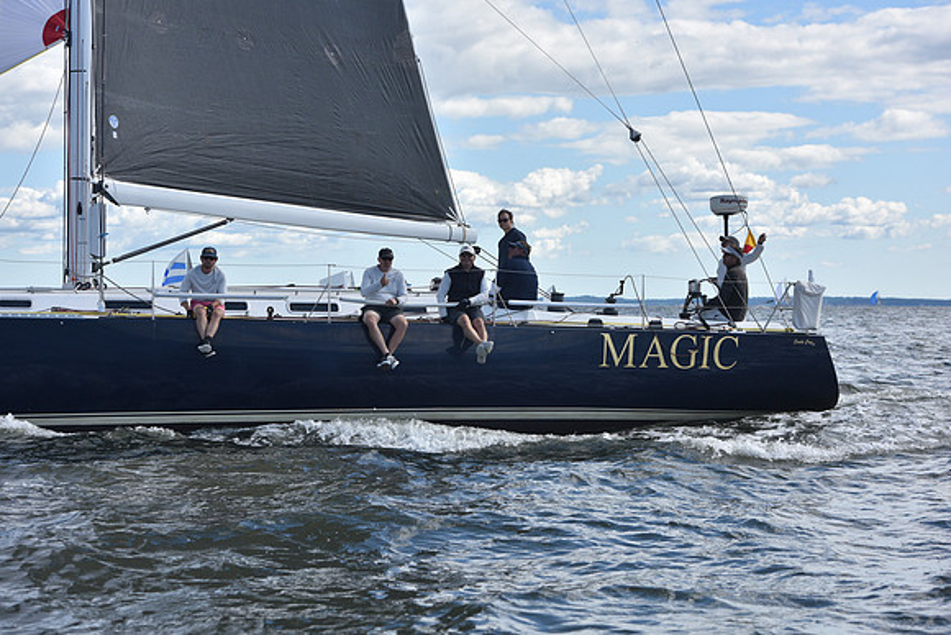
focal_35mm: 86
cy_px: 318
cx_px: 476
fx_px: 2272
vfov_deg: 15.9
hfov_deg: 23.6
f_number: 6.3
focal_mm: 86
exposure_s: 1/1000
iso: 250
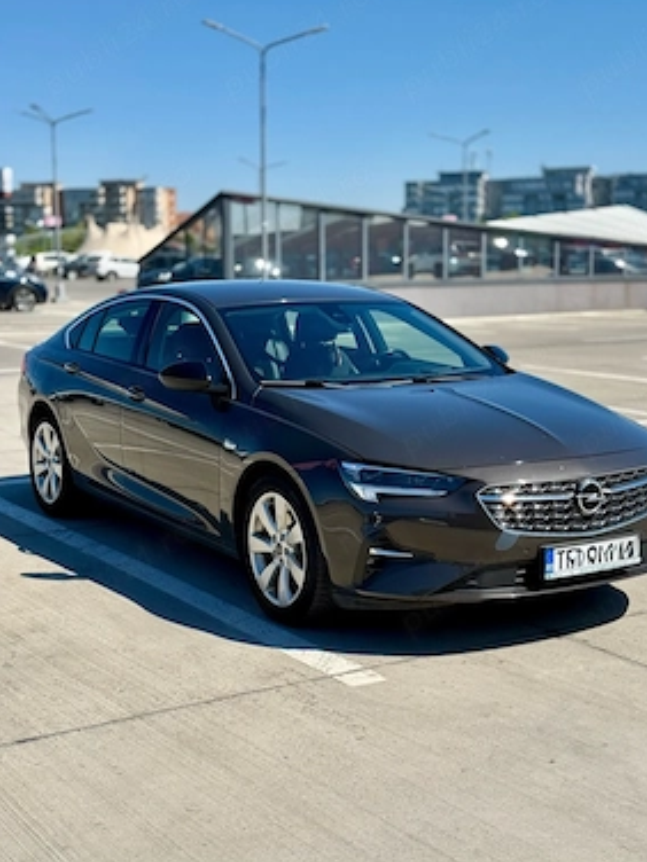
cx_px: 342
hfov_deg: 28.6
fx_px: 1271
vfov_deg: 37.5
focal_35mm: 51
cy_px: 426
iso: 64
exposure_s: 1/5208
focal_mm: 6.76
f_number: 1.78
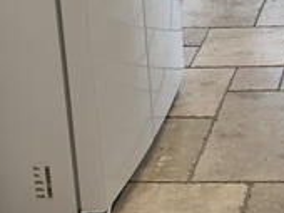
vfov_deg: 13.7
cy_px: -148
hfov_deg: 18.6
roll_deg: +0.9
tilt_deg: -11.2
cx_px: 374
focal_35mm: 98
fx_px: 803
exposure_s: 1/60
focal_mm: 4.25
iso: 125
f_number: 1.8
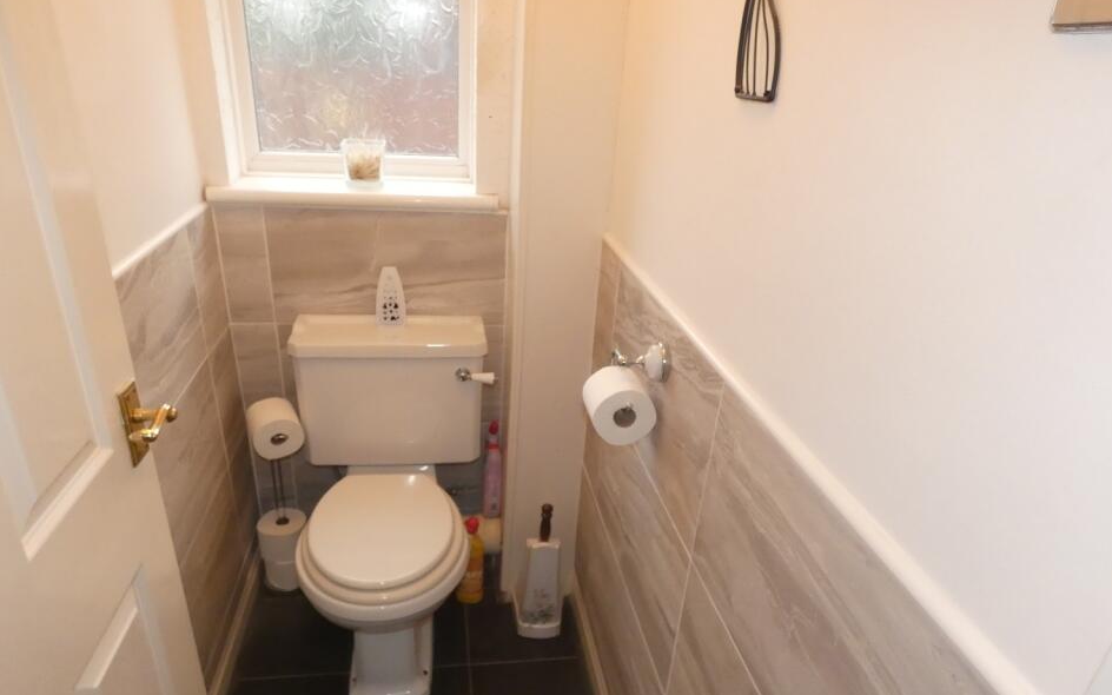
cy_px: 419
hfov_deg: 77.1
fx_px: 697
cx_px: 545
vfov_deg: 52.6
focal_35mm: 23
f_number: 2.8
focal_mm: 3.6
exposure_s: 1/60
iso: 640
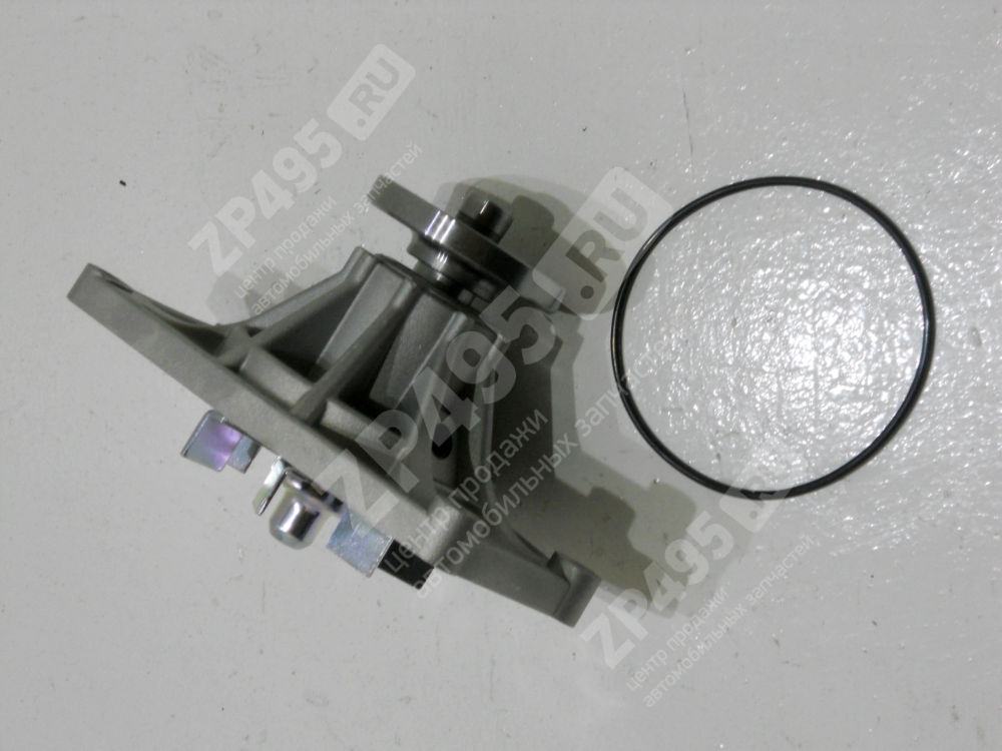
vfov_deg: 19.1
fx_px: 2229
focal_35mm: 77
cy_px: 376
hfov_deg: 25.3
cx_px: 501
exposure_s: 1/30
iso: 320
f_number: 5.9
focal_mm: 13.9
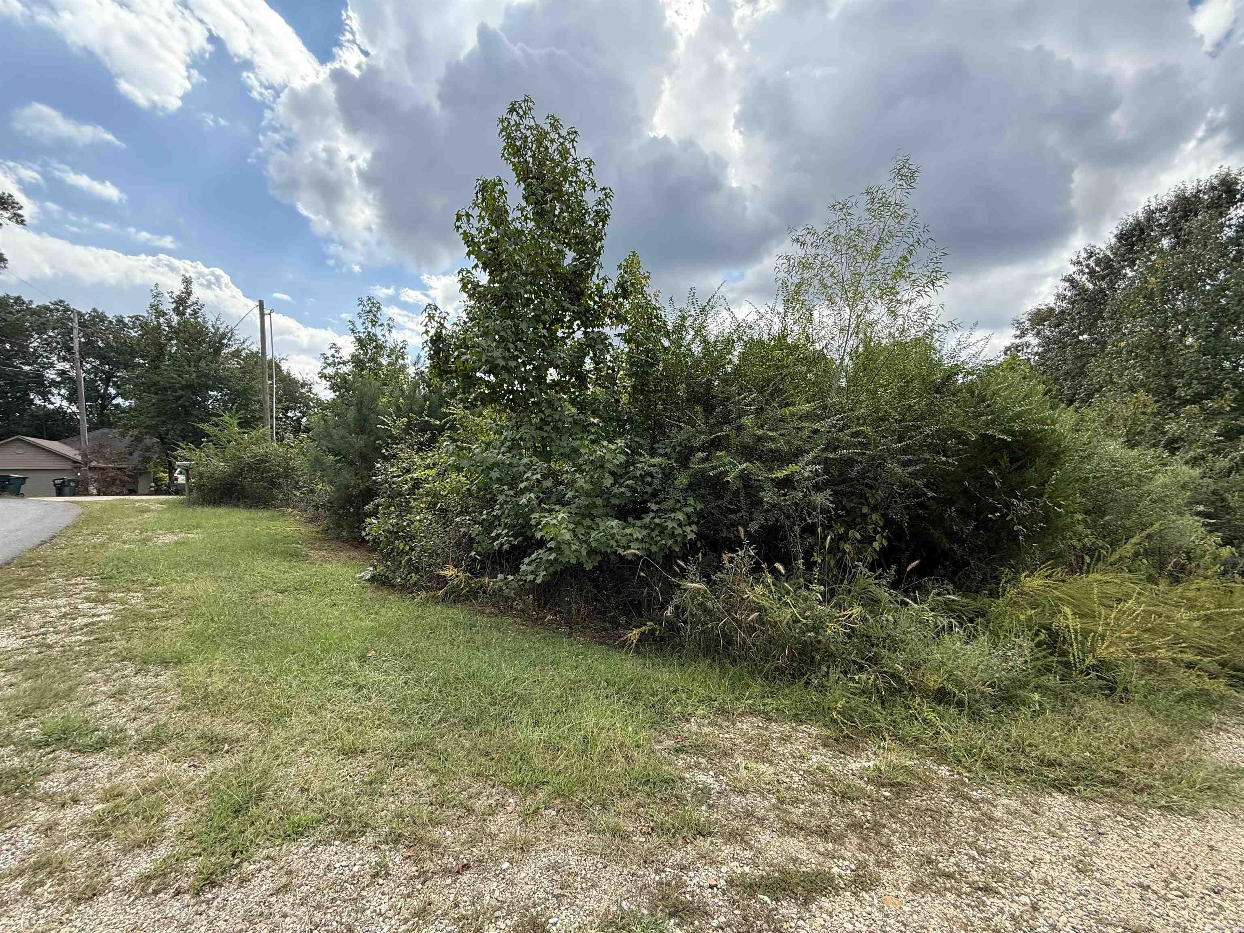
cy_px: 466
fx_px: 503
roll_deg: +0.6
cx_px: 622
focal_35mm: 14
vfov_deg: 85.7
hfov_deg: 102.1
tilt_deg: +0.6
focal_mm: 2.22
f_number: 2.2
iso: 64
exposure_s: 1/651
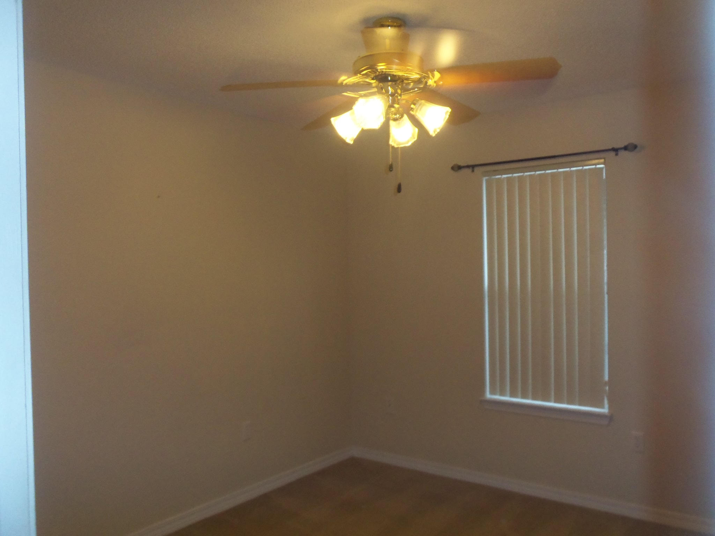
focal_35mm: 28
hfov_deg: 63.4
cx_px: 358
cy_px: 268
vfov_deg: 49.7
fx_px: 578
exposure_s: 1/30
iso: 250
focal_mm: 5.1
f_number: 3.3
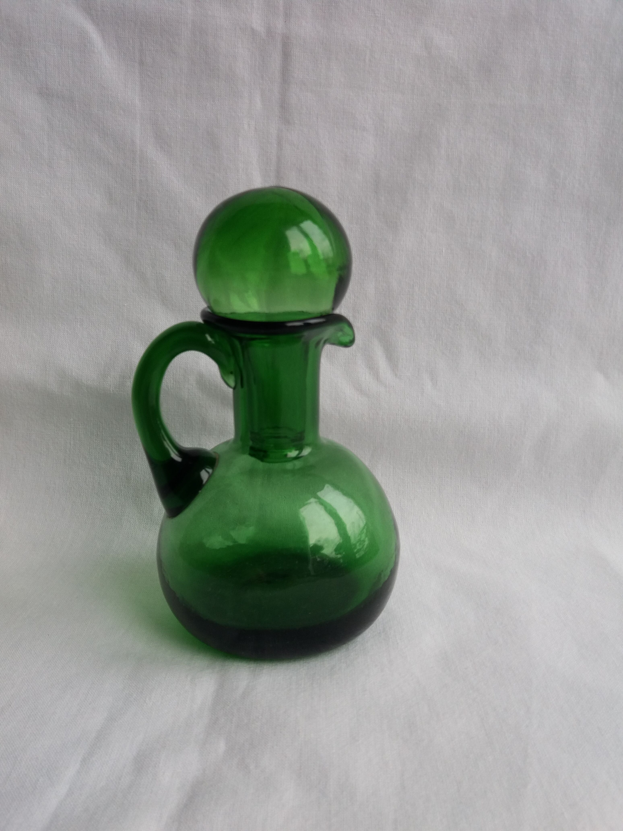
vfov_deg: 63.4
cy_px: 416
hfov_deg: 49.7
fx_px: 672
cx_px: 312
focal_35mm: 28
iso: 64
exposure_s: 1/226
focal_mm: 3.7
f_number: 1.9
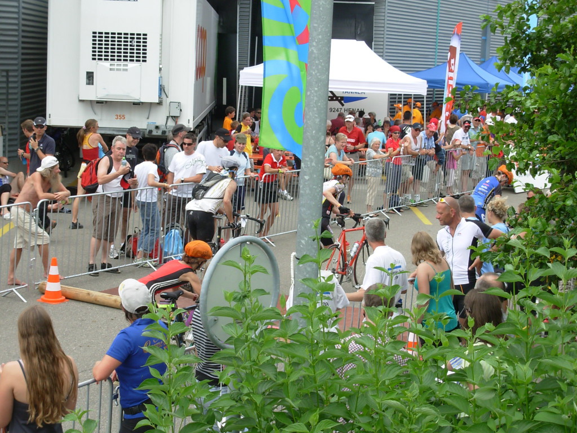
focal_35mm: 76
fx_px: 1267
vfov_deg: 19.4
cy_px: 216
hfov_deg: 25.7
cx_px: 288
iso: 50
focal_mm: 12.5
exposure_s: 1/418
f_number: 3.6
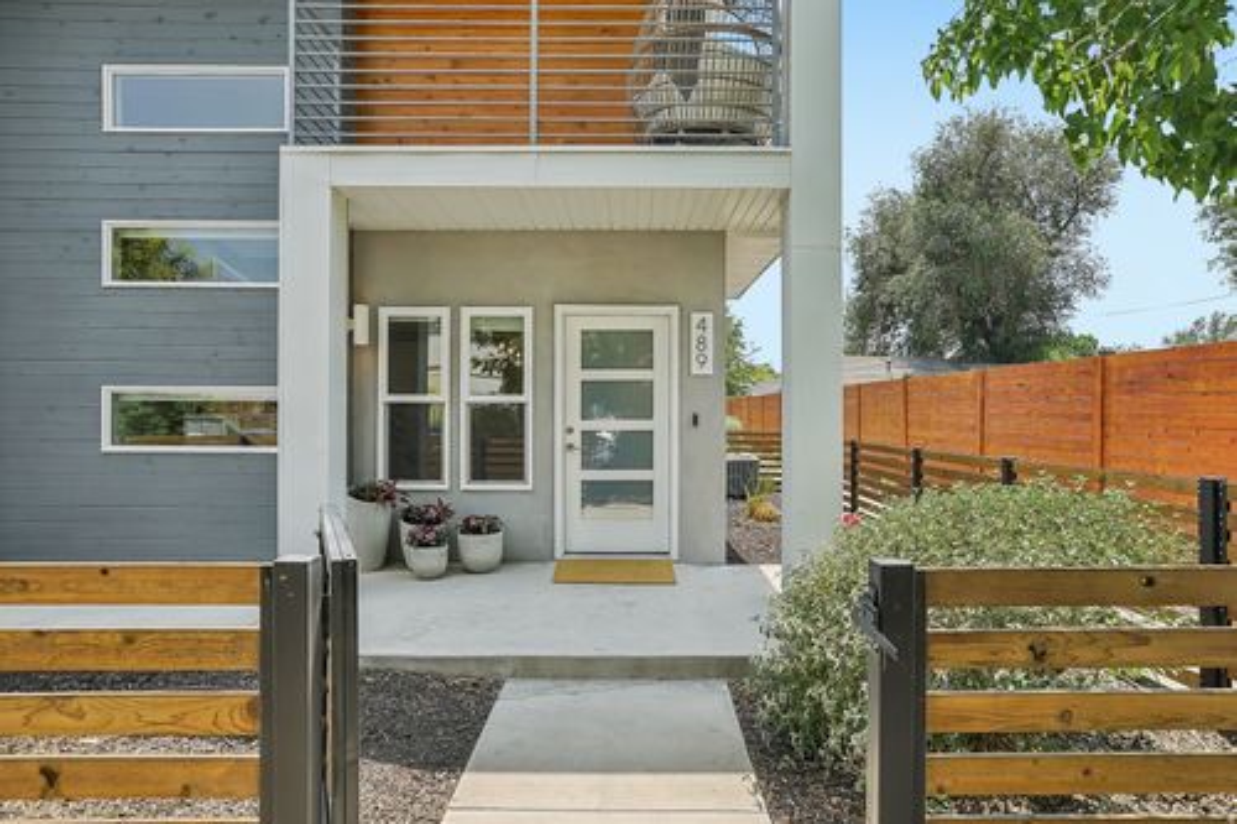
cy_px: 412
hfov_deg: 78.6
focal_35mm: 22
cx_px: 618
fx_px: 756
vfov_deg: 57.2
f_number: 8
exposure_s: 1/125
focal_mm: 22
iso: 100
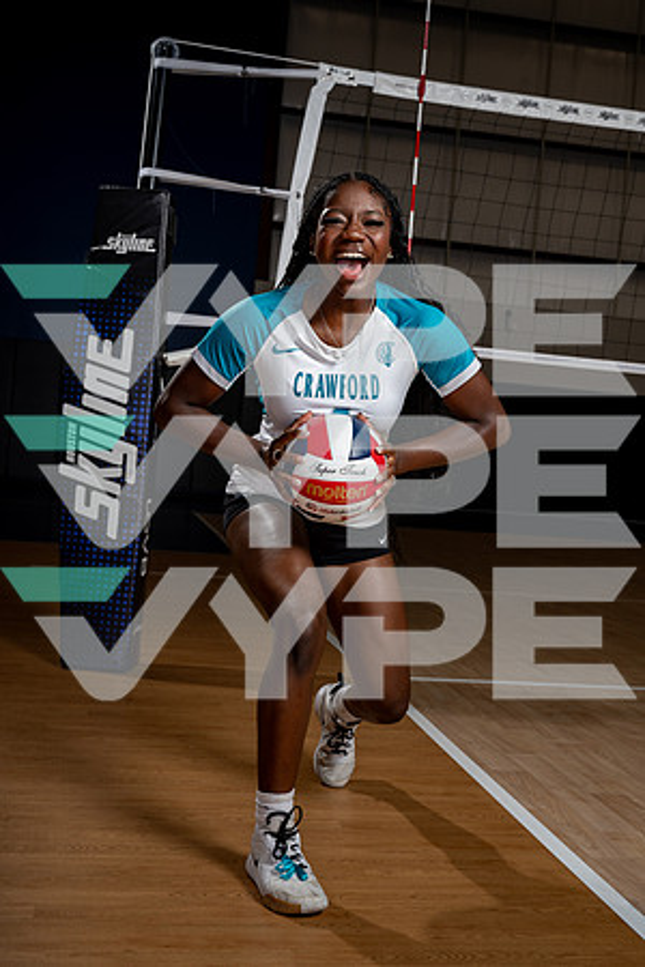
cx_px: 322
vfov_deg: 45.4
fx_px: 1156
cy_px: 484
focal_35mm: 43
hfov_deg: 31.2
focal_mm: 43
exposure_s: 1/250
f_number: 8
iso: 100
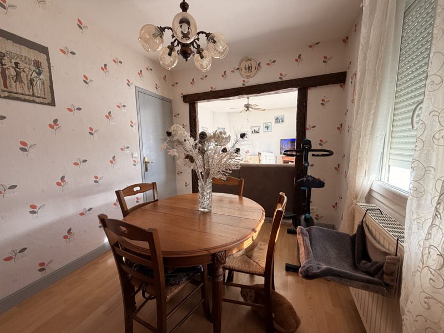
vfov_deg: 85.7
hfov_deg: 102.1
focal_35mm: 14
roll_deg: +1.1
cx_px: 222
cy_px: 166
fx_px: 180
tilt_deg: -6.9
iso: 200
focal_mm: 2.22
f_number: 2.2
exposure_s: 1/121
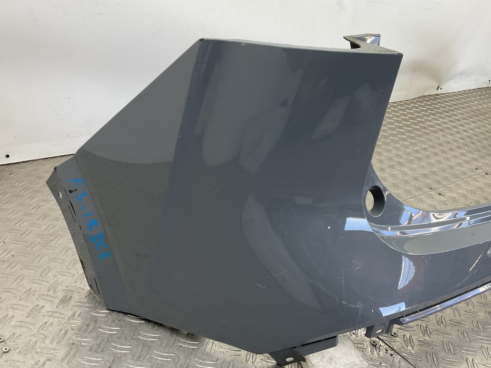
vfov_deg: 42.9
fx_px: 468
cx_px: 269
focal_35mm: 33
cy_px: 200
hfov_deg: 55.3
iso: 25
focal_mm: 3
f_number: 1.8
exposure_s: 1/100
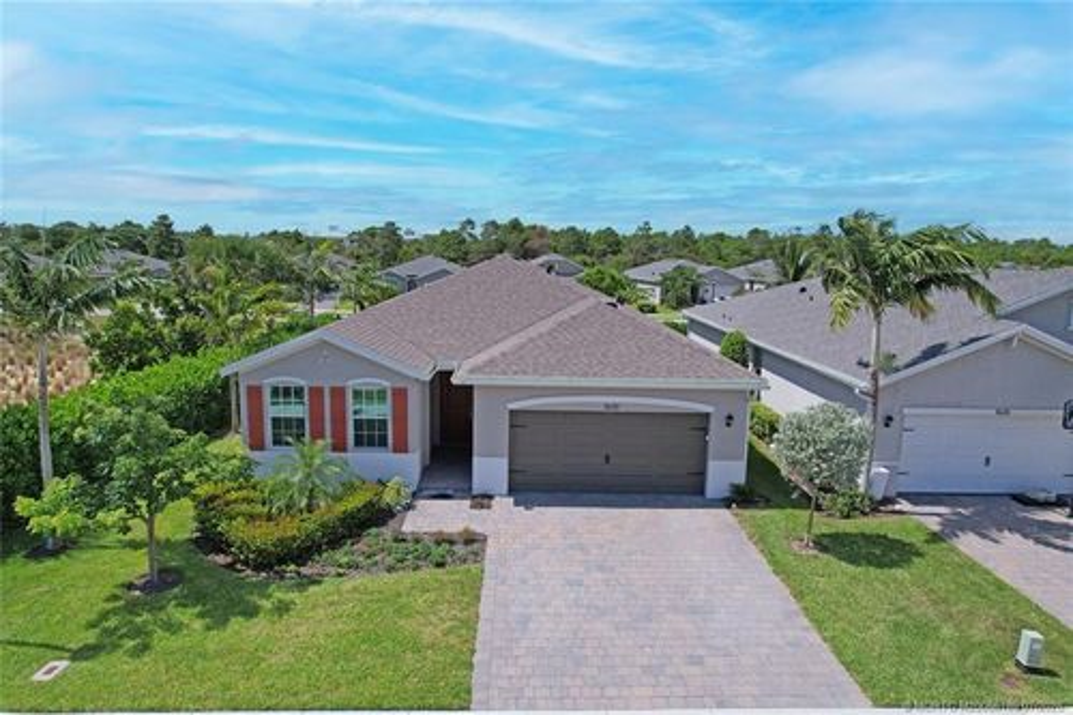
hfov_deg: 78.6
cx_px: 536
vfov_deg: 57.2
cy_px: 358
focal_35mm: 22
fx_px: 655
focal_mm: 8.38
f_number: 2.8
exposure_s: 1/3200
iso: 130
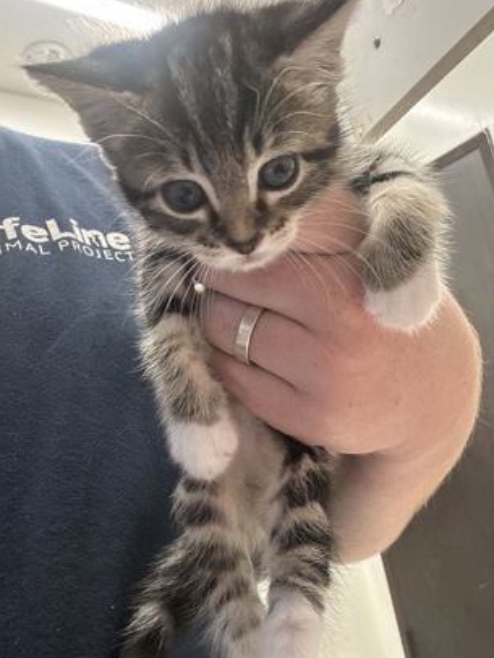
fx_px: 589
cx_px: 252
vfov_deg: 58.3
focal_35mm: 31
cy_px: 321
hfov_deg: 45.5
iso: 125
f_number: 1.9
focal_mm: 2.69
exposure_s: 1/60
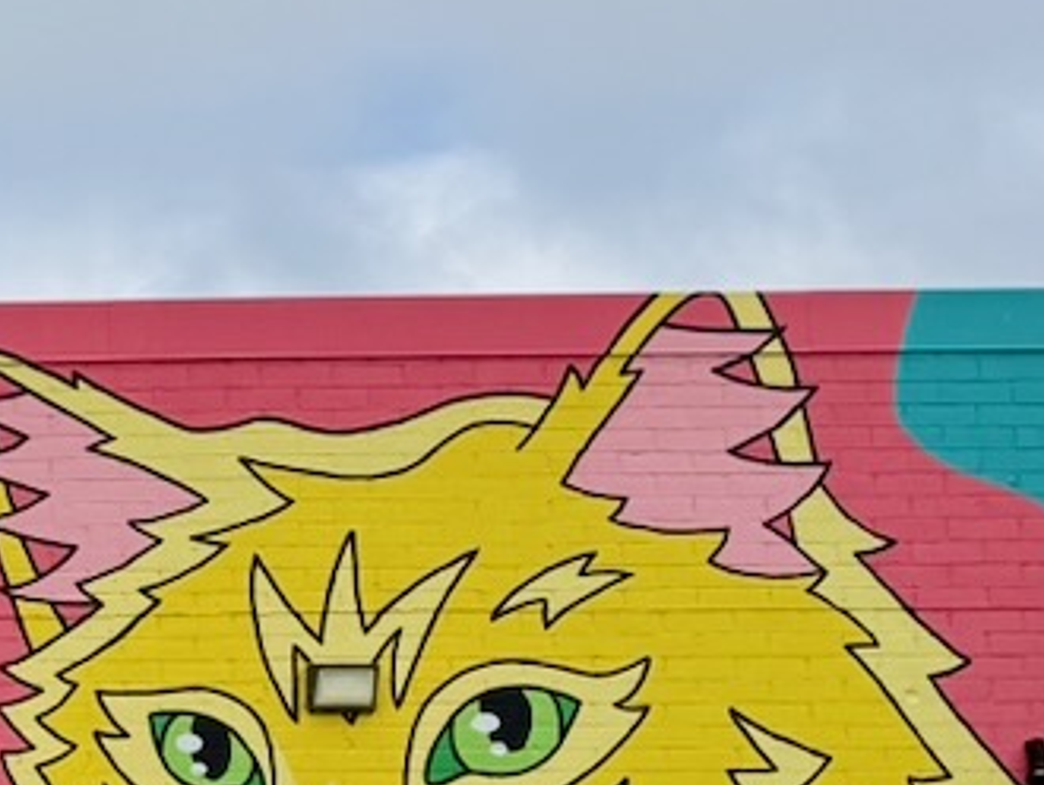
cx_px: -747
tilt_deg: +4.8
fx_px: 2807
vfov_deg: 15.4
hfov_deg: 17.6
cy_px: 934
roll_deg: -0.3
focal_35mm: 93
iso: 80
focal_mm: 6.76
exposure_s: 1/4405
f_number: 1.78
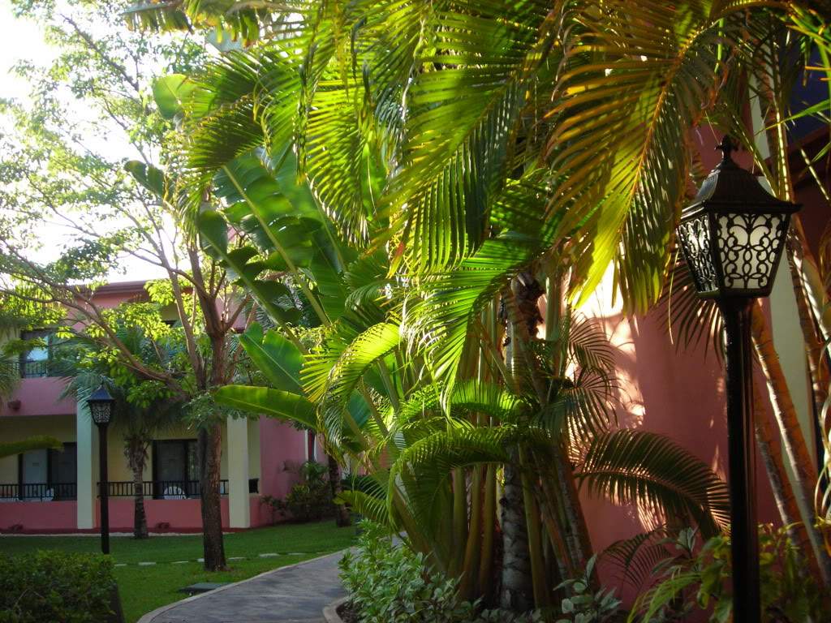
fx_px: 912
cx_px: 416
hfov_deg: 49.0
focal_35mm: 38
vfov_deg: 37.7
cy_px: 312
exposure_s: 1/155
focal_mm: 6.3
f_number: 3.2
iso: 151
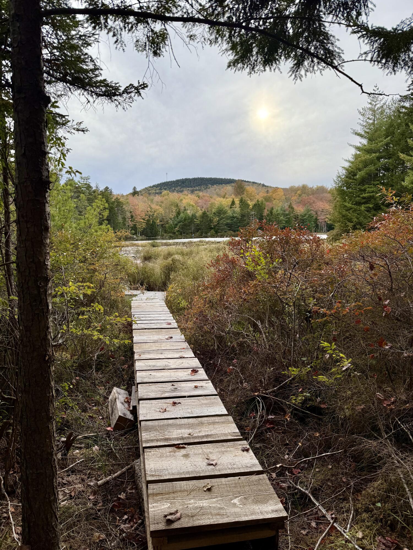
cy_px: 275
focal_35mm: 24
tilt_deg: -6.2
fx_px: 382
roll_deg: +1.3
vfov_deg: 71.6
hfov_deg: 56.8
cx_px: 206
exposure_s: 1/1385
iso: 80
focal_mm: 6.76
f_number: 1.78
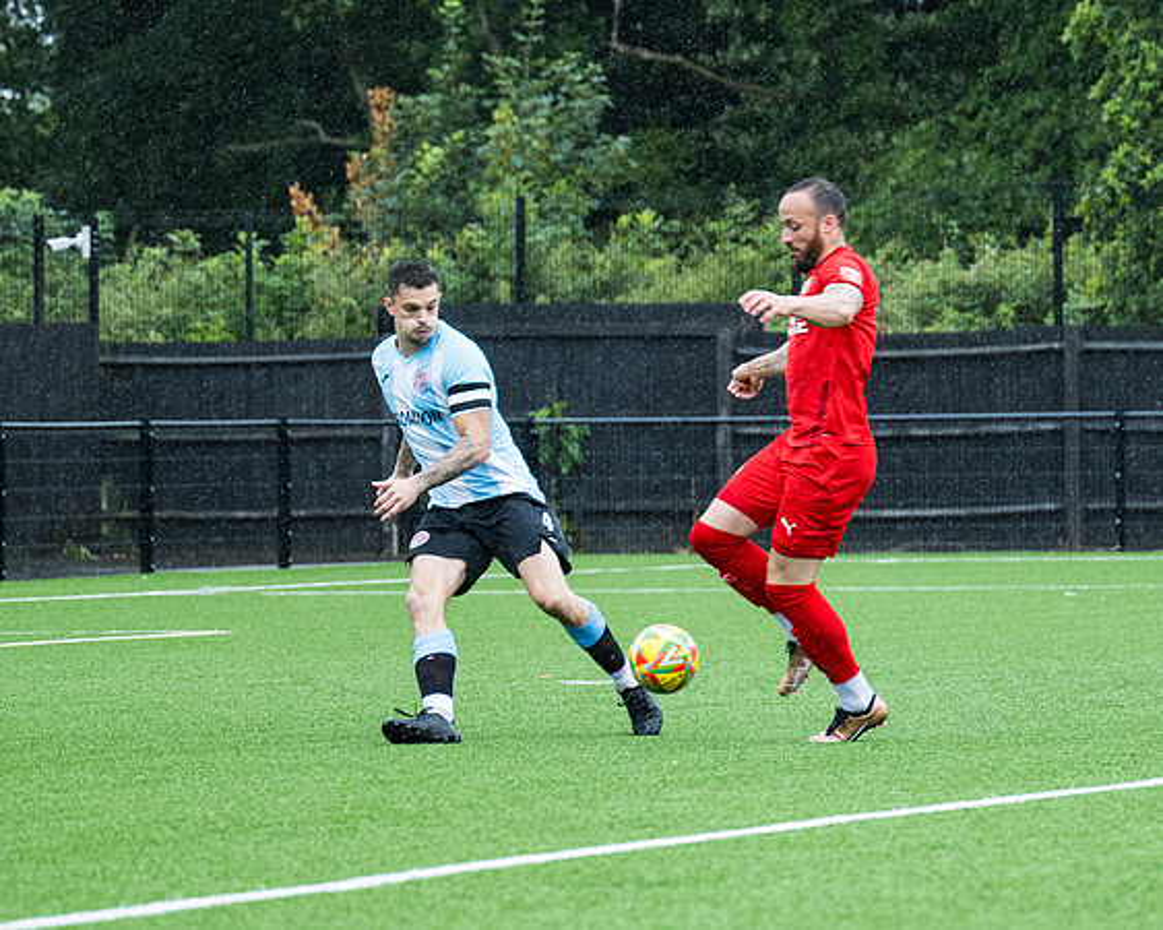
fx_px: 9271
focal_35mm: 269
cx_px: 756
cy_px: 672
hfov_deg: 7.2
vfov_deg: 5.7
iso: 800
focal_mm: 140
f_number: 4
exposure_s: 1/1000
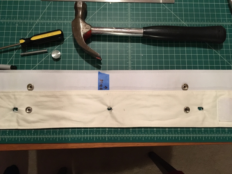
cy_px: 87
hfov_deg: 61.7
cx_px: 116
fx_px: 194
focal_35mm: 29
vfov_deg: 48.2
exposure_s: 1/15
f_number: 2.2
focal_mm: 4.15
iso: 320
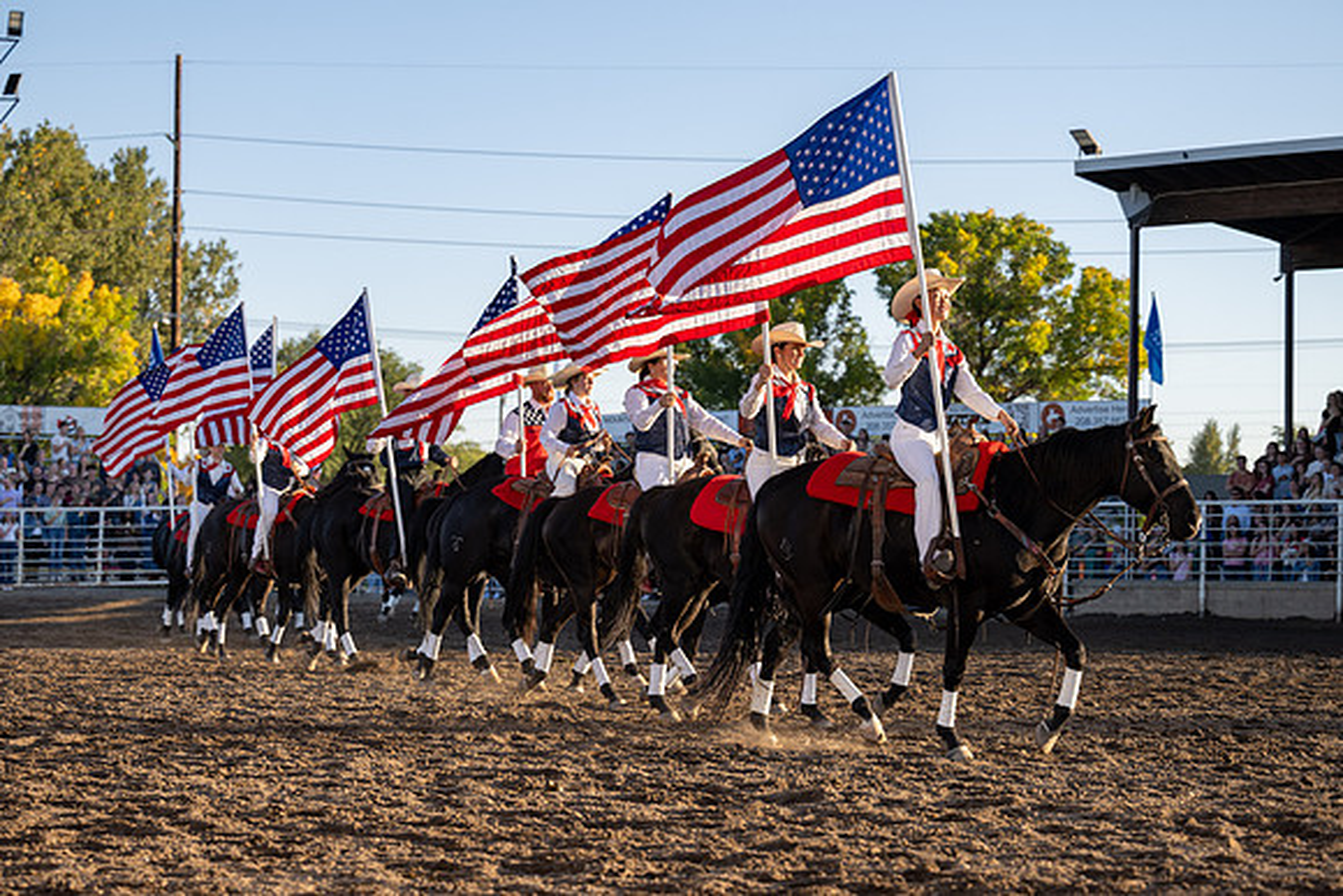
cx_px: 675
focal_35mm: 83
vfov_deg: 16.5
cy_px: 427
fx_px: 3097
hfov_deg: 24.5
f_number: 4
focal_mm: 75
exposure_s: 1/500
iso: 160
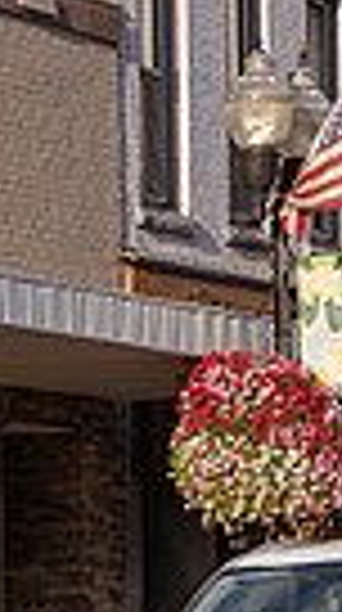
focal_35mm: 380
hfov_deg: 3.1
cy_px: 106
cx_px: 1044
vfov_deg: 5.7
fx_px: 6157
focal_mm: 85
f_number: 5.6
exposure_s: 1/100
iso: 31
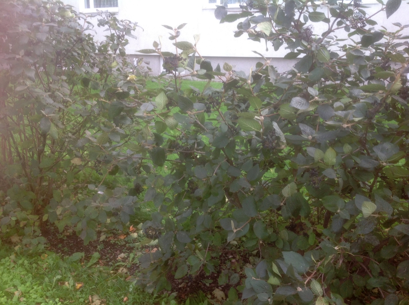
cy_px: 152
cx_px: 204
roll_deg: +0.5
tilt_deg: -14.5
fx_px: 413
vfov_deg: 40.6
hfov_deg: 52.7
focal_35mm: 35
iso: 50
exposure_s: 1/123
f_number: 2.4
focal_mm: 4.28
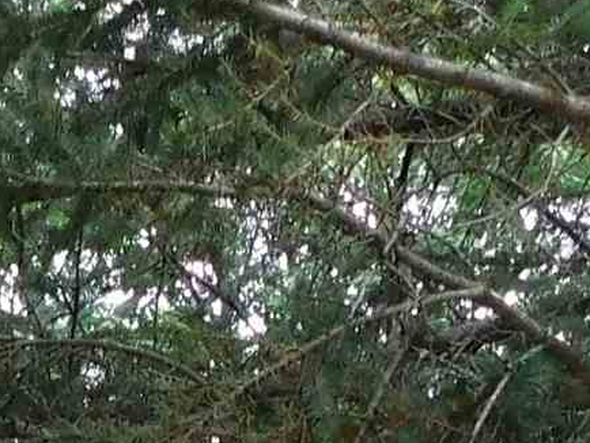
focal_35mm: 198
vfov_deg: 6.5
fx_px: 3377
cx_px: 39
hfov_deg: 9.9
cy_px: 1557
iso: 125
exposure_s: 1/60
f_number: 3.2
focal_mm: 4.9
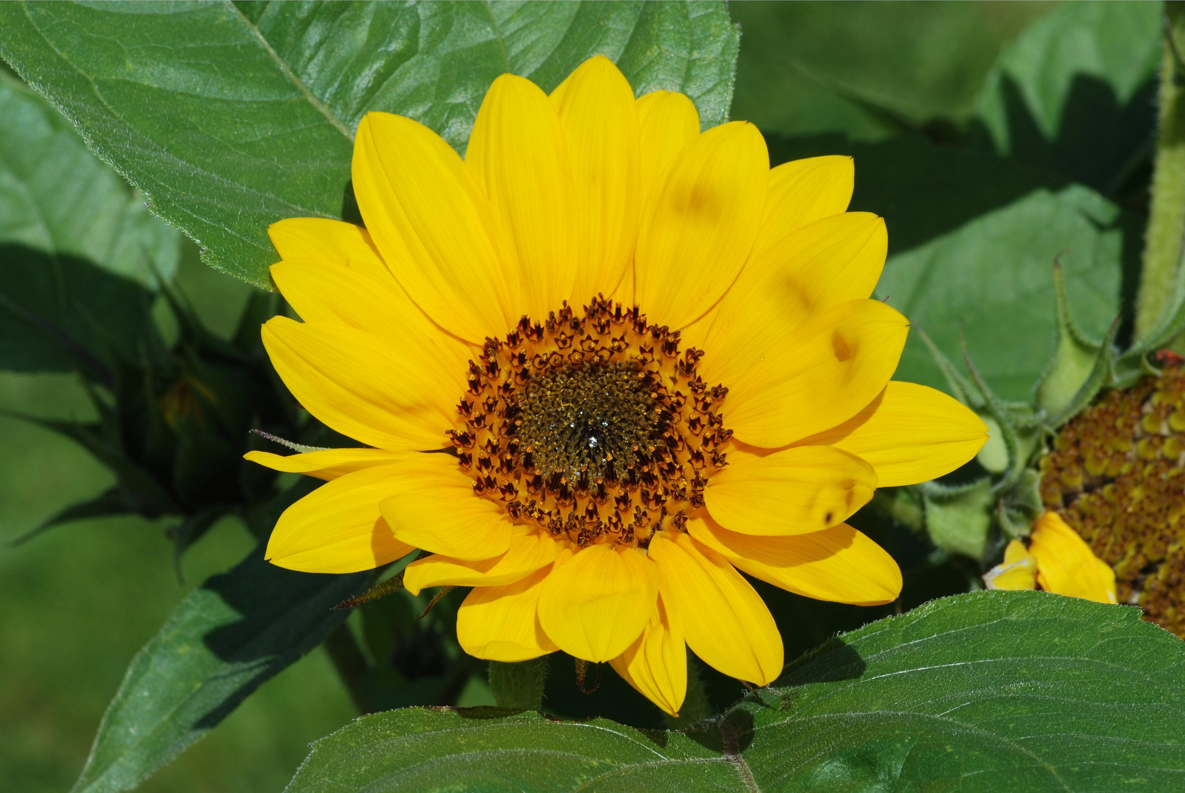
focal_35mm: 150
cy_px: 396
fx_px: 4943
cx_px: 592
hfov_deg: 13.7
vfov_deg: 9.2
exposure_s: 1/125
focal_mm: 100
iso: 100
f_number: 18
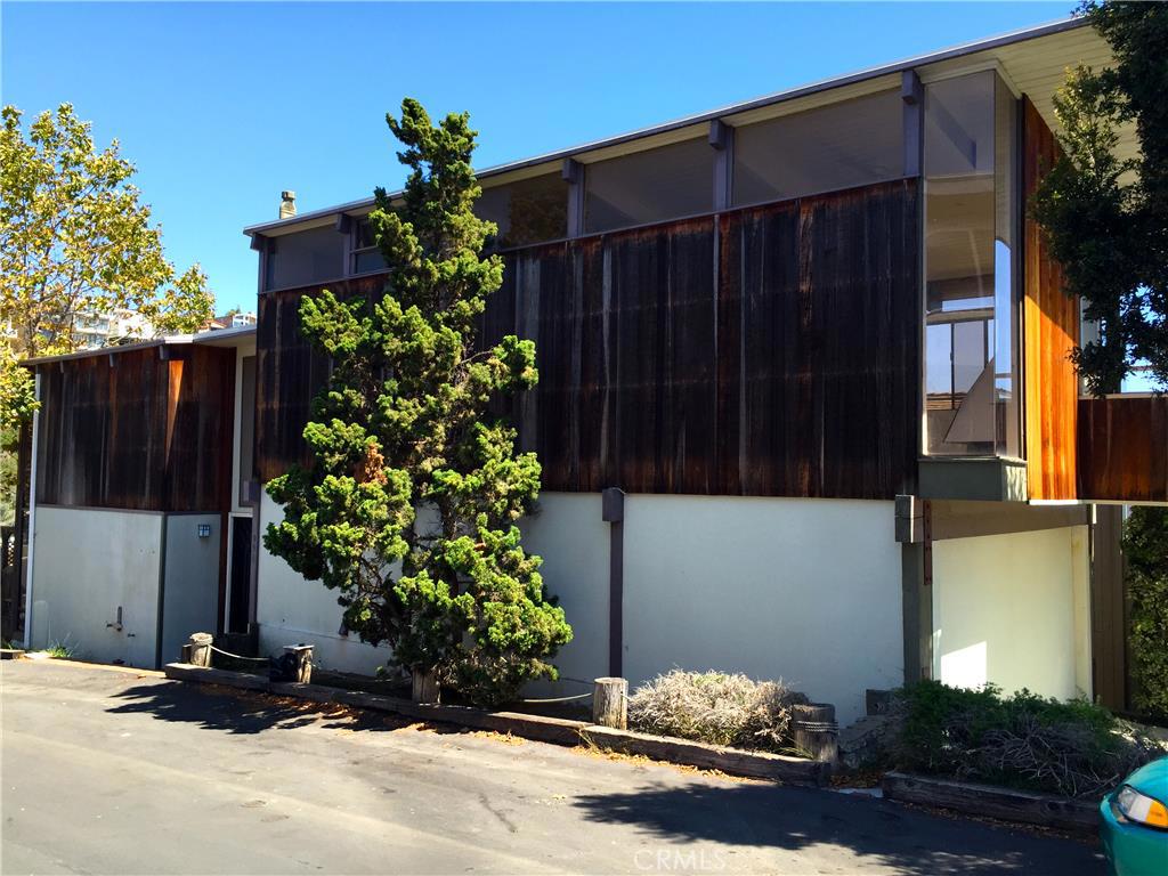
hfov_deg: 61.7
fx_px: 979
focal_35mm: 29
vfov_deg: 48.2
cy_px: 438
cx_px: 584
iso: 32
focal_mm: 4.15
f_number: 2.2
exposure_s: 1/694
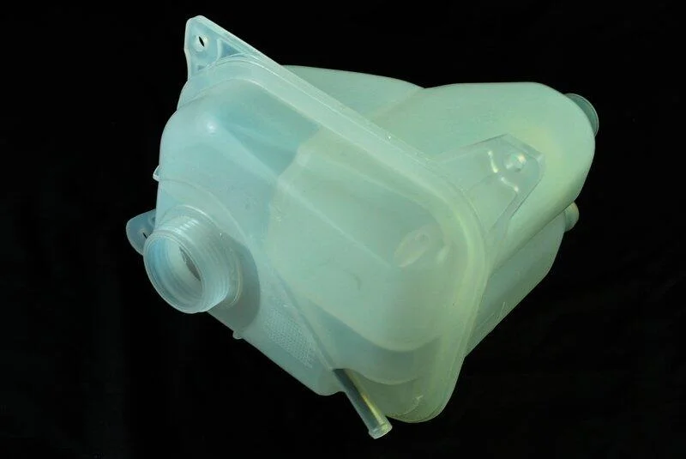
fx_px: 1202
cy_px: 230
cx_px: 343
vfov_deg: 21.6
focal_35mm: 63
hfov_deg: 31.9
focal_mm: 42
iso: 220
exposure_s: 1/30
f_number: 13
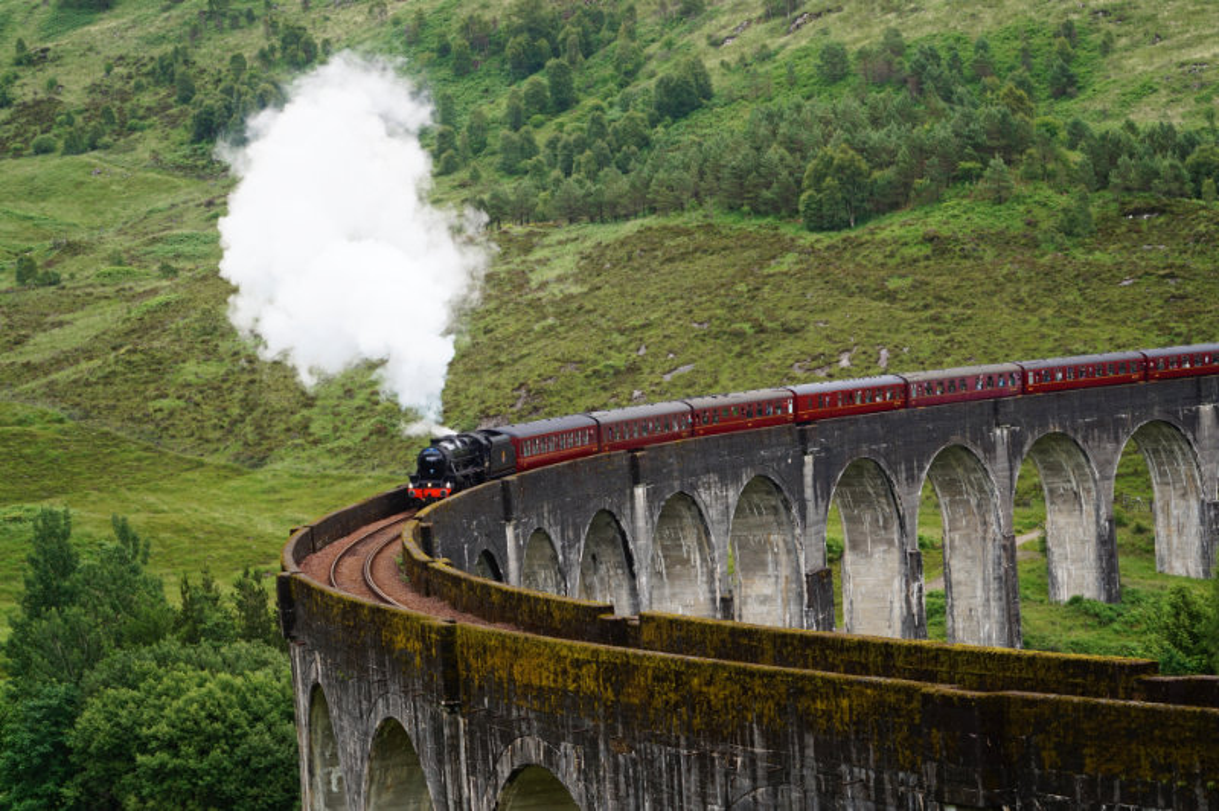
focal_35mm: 105
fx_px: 3552
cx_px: 610
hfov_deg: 19.5
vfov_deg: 13.0
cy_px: 406
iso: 160
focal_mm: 70
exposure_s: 1/125
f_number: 4.5
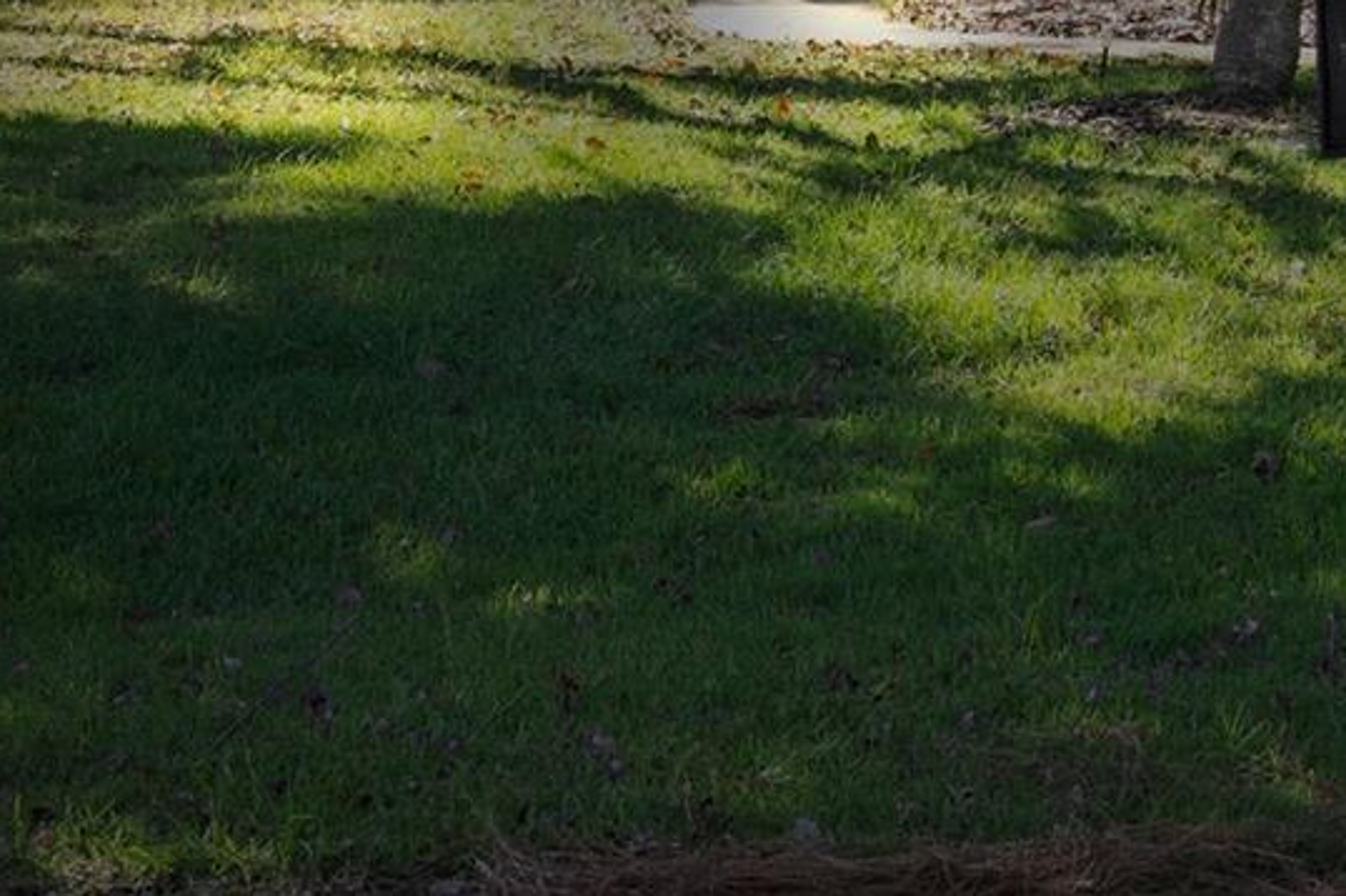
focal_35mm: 119
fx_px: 4446
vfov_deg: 11.2
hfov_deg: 16.6
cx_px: 1534
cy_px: -250
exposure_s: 1/1250
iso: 400
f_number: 4
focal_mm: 27
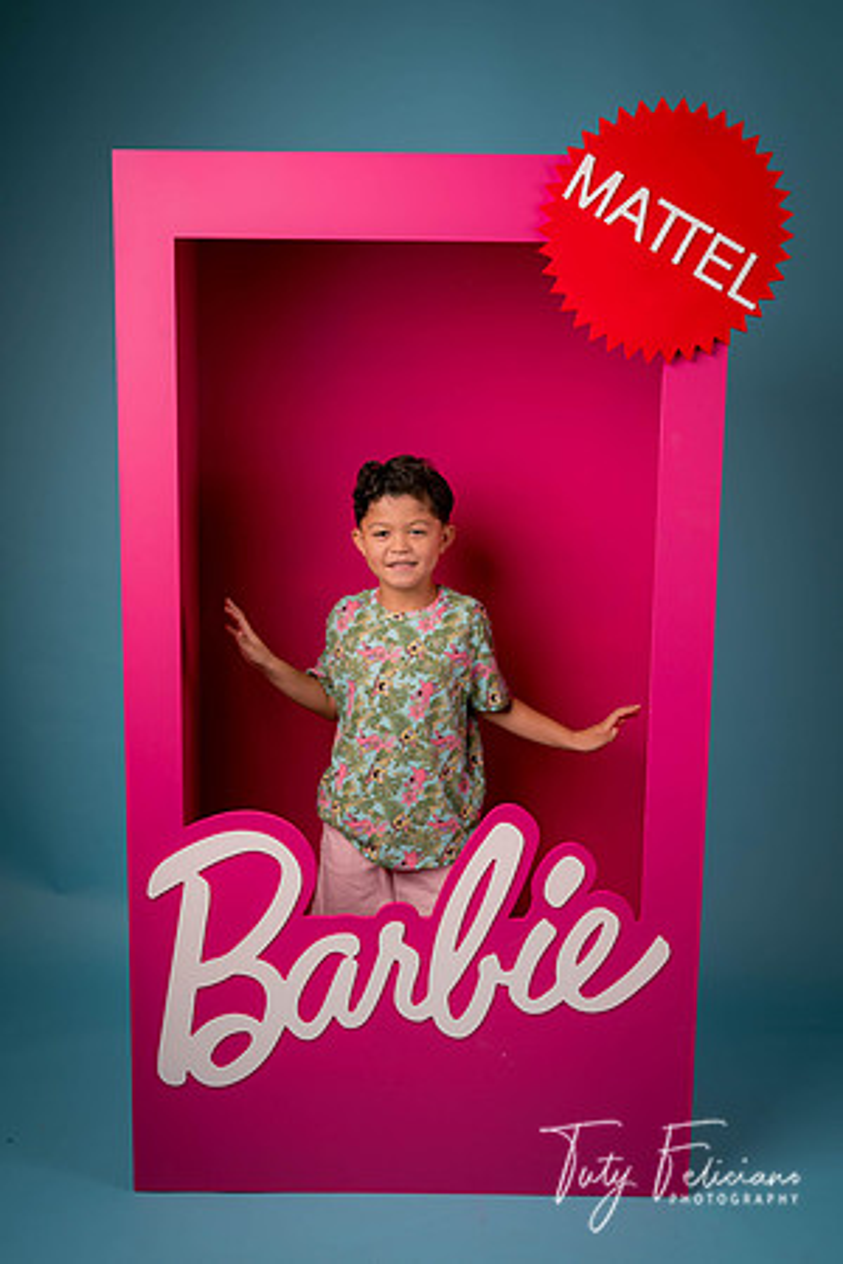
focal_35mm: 37
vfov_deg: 51.9
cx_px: 422
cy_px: 632
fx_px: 1300
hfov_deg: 35.9
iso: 125
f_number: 7.1
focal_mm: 37
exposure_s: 1/160
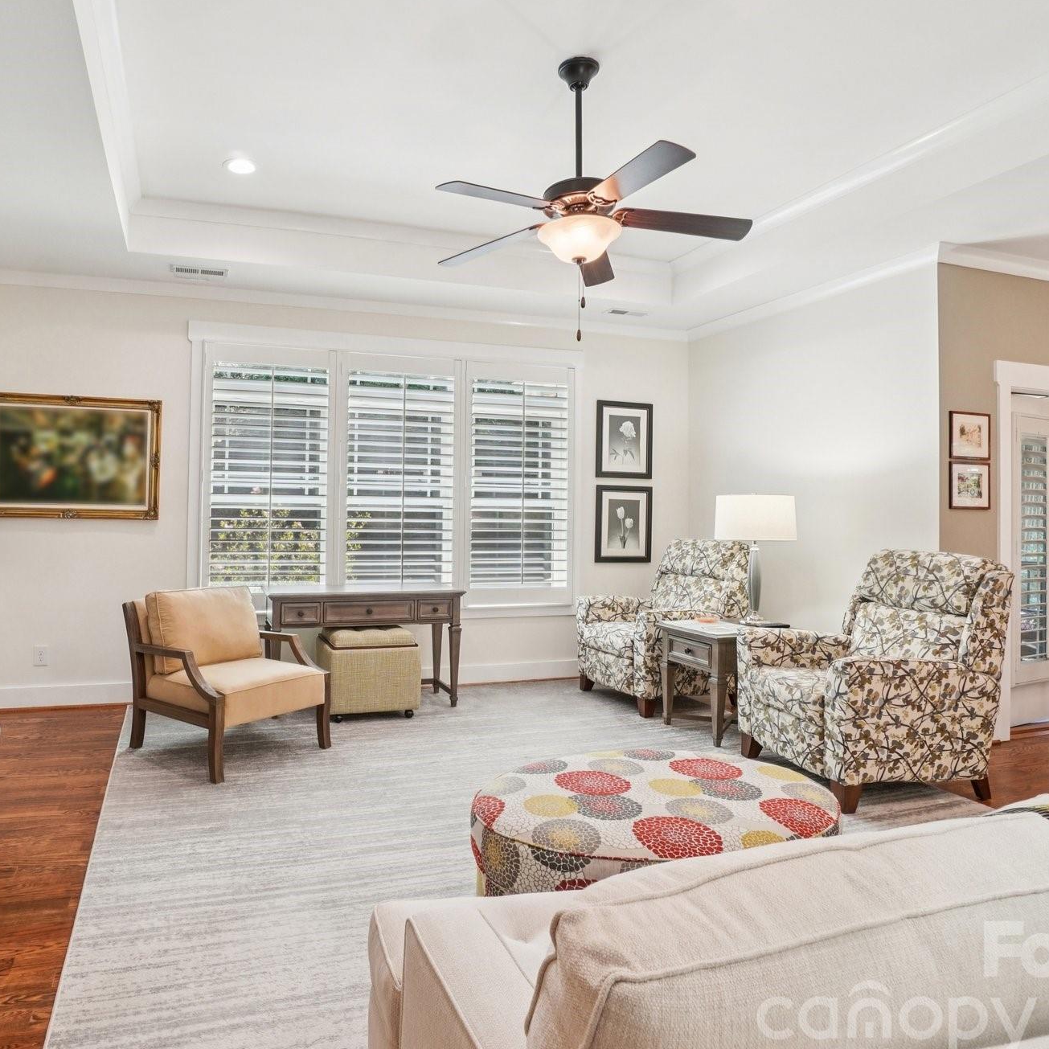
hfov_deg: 74.0
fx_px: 686
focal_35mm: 20
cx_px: 417
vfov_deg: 74.8
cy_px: 530
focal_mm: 10
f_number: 8
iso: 250
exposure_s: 1/30
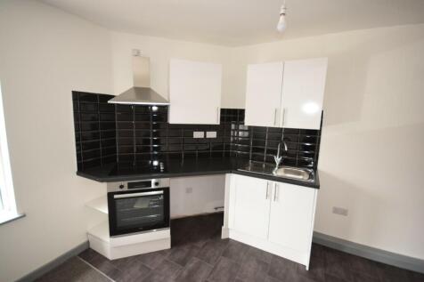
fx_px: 177
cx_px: 212
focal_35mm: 15
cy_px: 141
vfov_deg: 77.3
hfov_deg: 100.4
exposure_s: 1/125
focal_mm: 10
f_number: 5.6
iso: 800
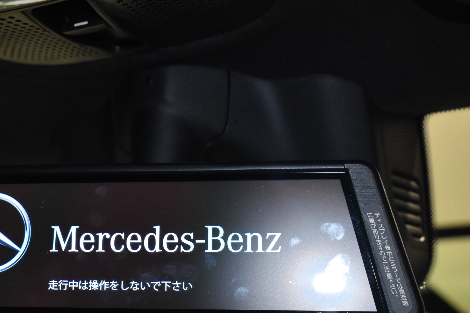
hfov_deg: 29.9
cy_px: 232
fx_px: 872
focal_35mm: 67
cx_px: 149
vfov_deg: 20.2
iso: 1800
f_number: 5
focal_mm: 29
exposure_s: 1/60
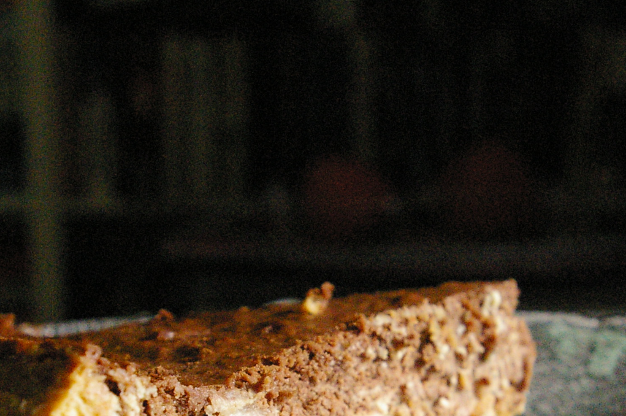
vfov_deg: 18.3
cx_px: 352
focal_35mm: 73
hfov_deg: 27.7
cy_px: 394
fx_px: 1268
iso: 3200
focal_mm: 24
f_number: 6.7
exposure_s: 1/125
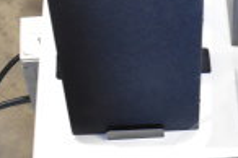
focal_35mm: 113
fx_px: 746
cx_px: 350
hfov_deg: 16.6
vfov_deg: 12.1
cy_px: 112
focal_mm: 18
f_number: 3.5
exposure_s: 1/30
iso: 2200
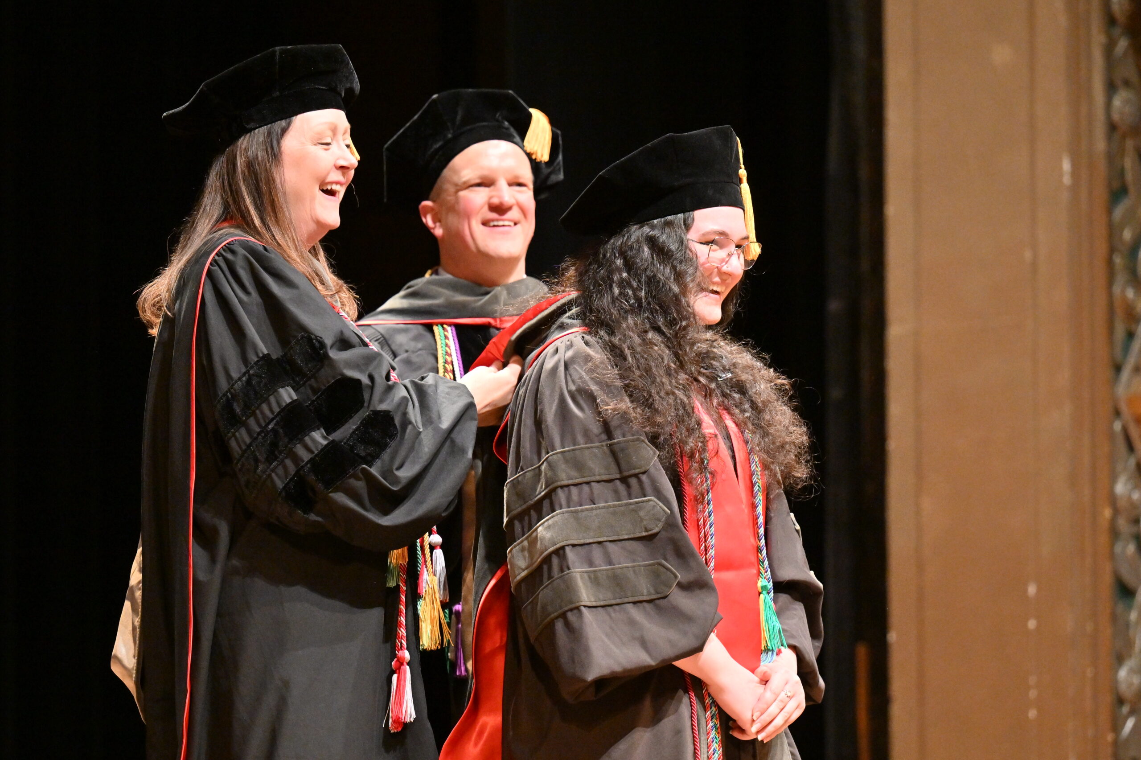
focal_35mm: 217
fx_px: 6875
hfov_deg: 9.5
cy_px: 380
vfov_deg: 6.3
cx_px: 570
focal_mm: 145
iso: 1600
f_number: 2.8
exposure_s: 1/400
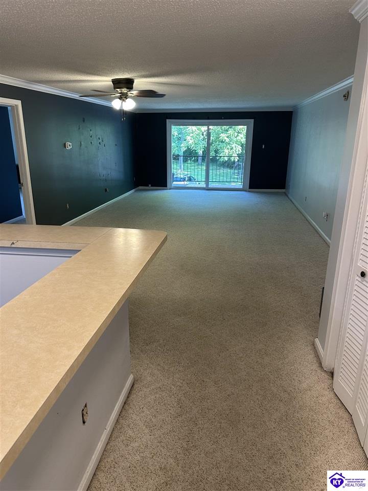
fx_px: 340
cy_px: 246
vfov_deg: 71.6
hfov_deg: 56.8
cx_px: 184
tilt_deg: -18.0
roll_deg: -0.8
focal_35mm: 24
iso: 160
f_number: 1.78
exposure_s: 1/60
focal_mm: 6.86
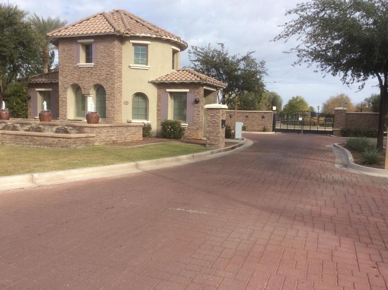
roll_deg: -1.6
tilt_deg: -6.5
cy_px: 145
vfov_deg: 44.1
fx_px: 358
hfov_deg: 56.9
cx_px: 194
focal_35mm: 32
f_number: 2.4
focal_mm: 3.3
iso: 32
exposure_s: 1/1121
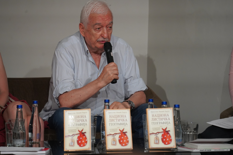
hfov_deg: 10.3
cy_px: 78
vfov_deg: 6.9
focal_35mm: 200
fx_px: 1294
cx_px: 116
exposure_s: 1/250
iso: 5000
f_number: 5.6
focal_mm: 200
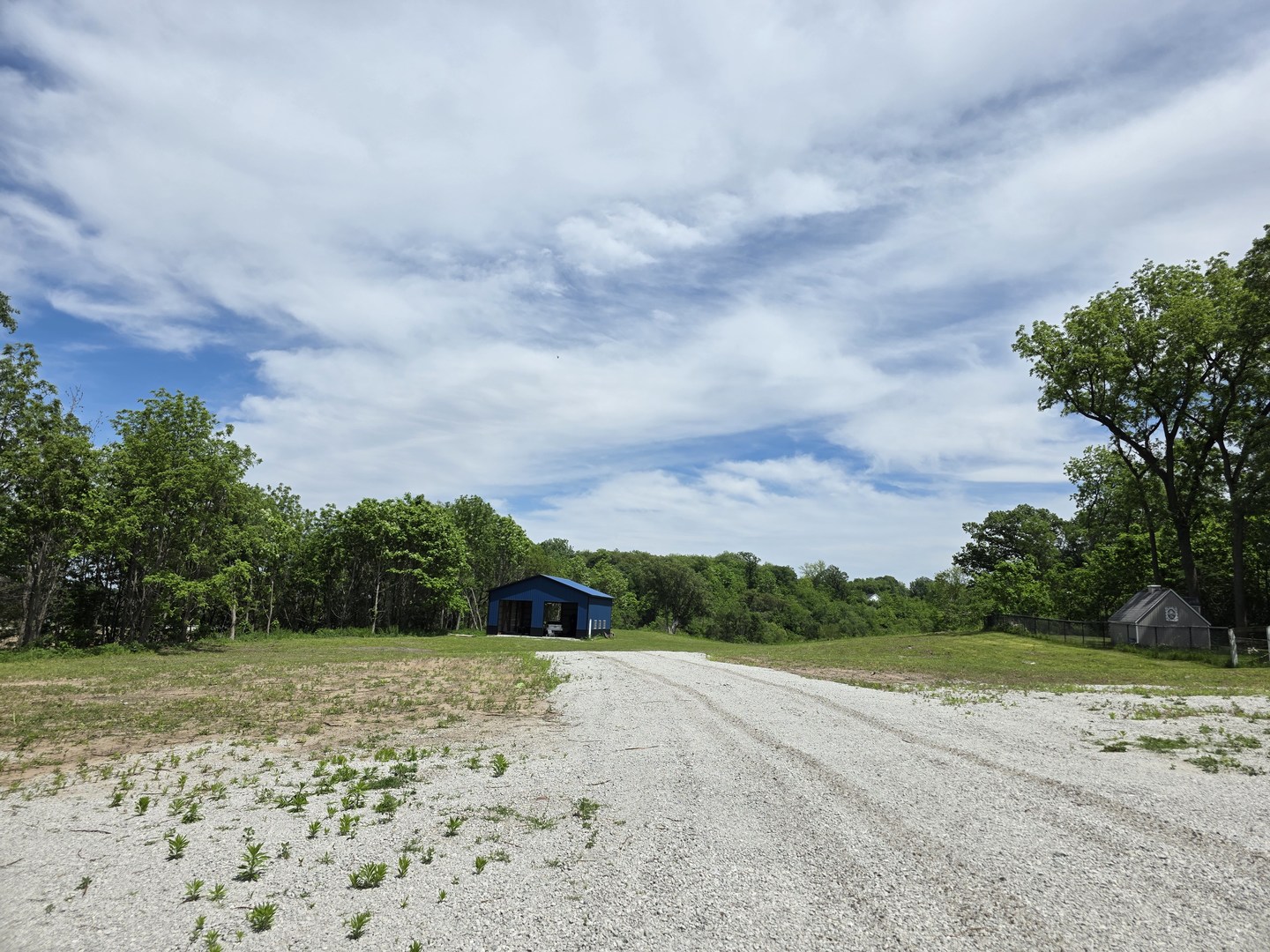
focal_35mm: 23
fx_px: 844
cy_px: 476
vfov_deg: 58.9
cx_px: 635
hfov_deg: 73.9
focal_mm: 6.3
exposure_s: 1/7944
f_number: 1.7
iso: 40
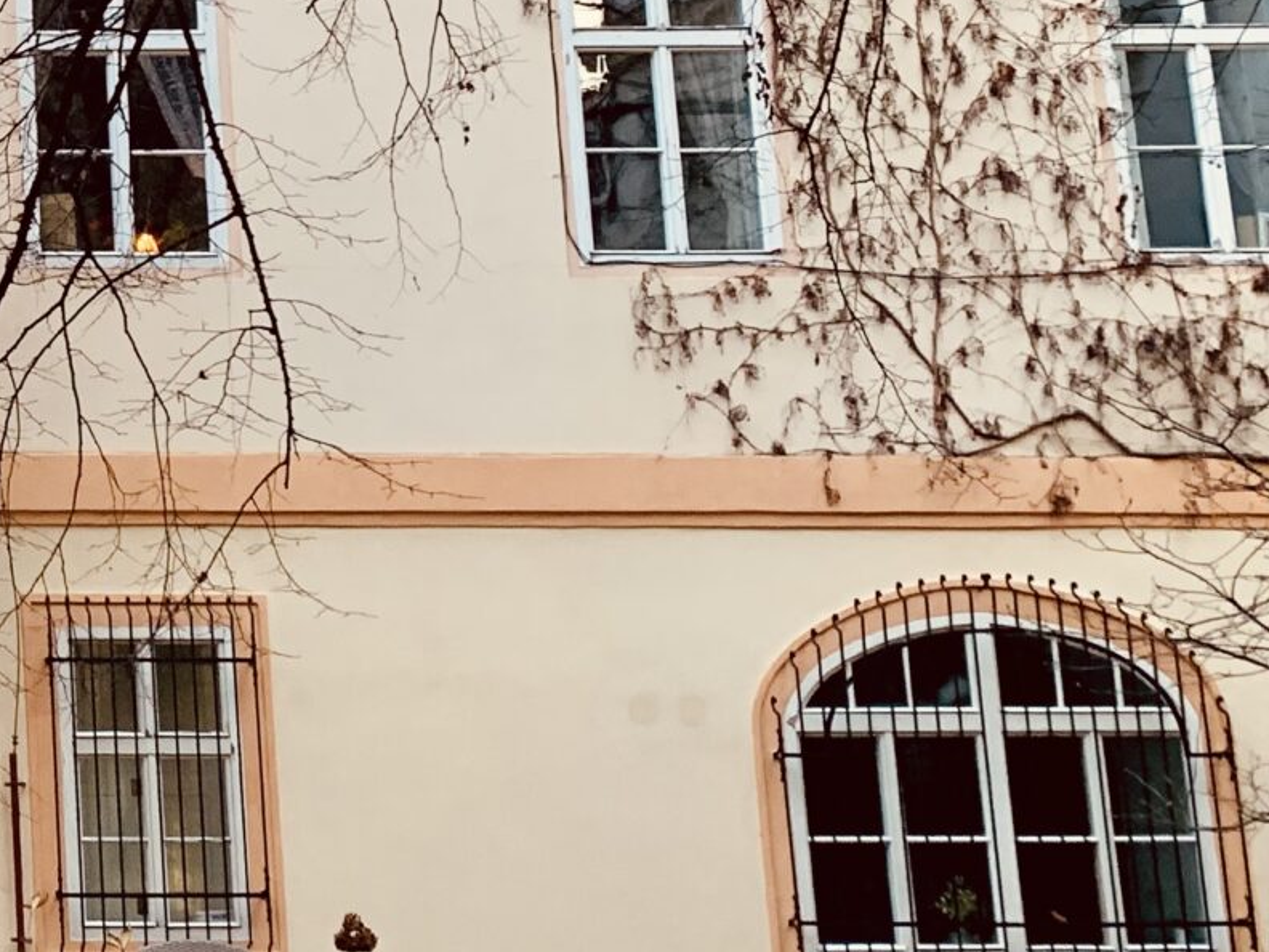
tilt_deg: +13.8
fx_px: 3079
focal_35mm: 84
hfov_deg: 21.0
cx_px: -423
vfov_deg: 17.2
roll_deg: -0.5
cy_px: 42
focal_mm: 4.25
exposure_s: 1/50
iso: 125
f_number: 1.8
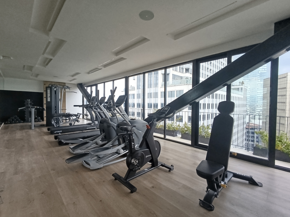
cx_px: 145
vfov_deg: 78.1
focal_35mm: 16
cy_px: 108
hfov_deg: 94.5
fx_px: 134
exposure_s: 1/120
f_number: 2.2
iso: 160
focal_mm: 1.65
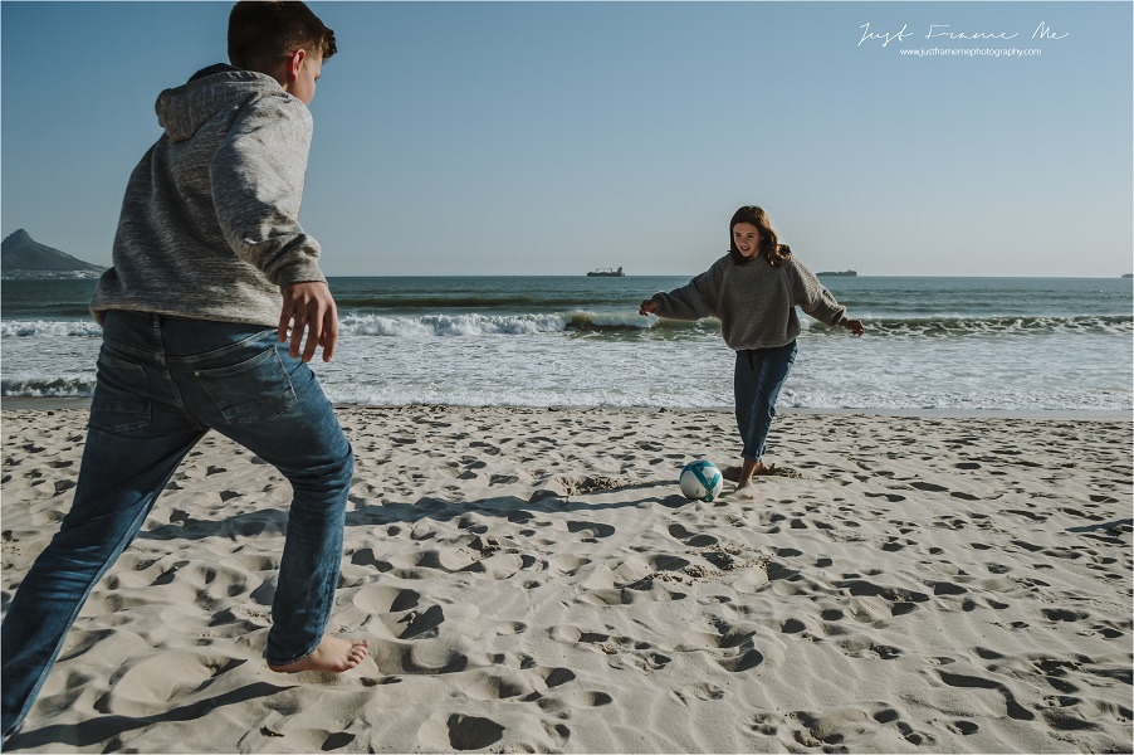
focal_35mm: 30
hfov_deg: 62.0
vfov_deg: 43.5
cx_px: 567
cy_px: 378
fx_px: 944
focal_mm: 20
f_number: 7.1
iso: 400
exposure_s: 1/2000
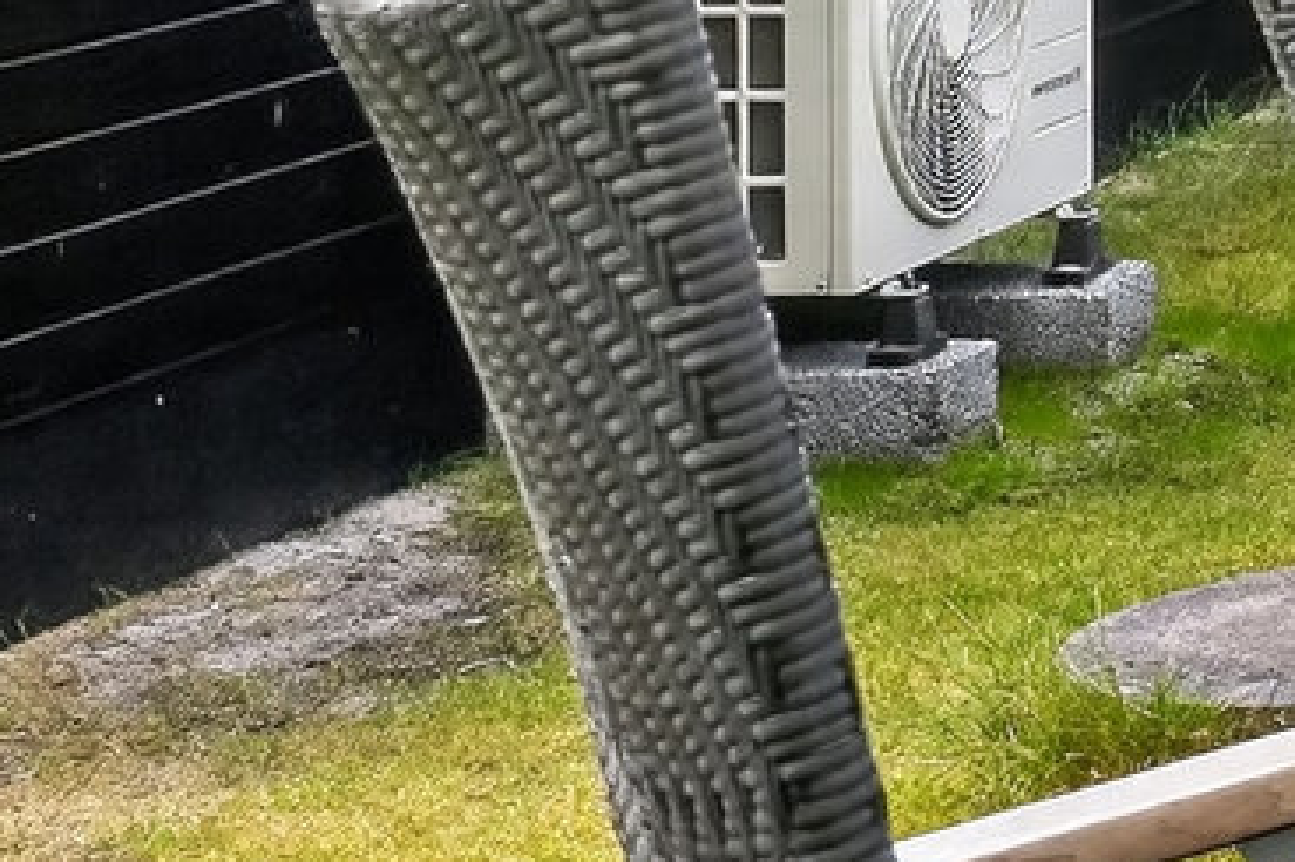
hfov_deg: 11.1
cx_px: 3220
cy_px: -644
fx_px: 5501
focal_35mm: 153
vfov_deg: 8.6
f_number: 8
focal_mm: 22
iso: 640
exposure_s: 1/80
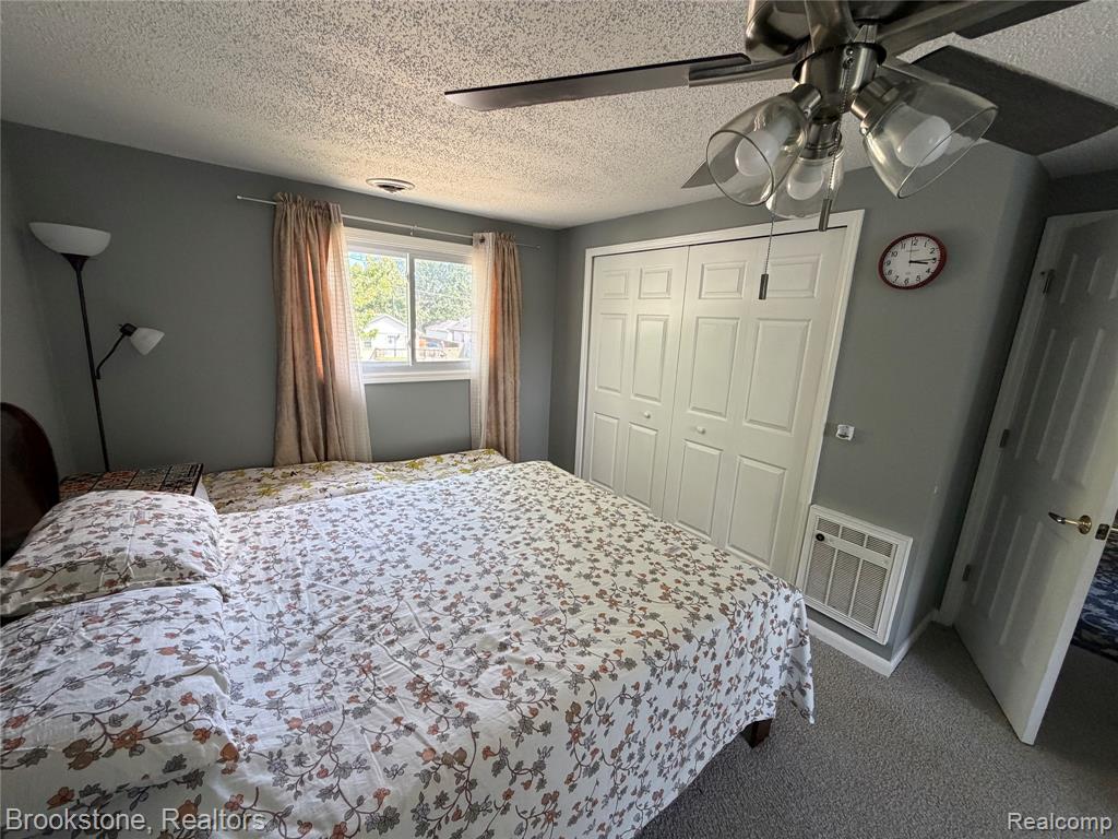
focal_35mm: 14
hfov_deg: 102.1
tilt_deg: -14.9
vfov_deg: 85.7
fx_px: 452
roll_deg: -1.9
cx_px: 559
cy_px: 420
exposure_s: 1/121
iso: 320
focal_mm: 2.22
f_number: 2.2
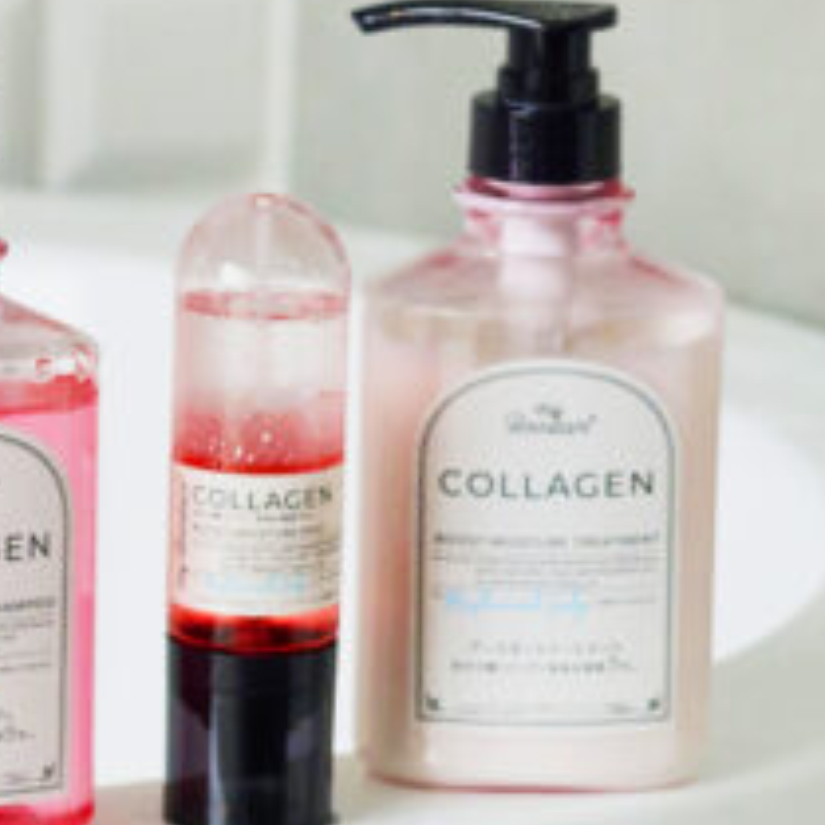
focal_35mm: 354
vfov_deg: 4.9
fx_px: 9545
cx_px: -470
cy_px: 280
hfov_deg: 4.9
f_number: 4
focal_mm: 85
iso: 2500
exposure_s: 1/100
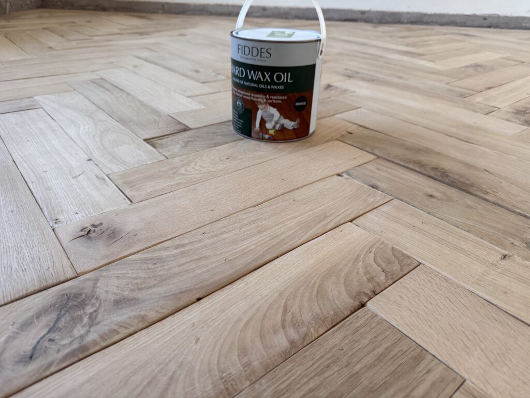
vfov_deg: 56.8
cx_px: 265
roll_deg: -2.1
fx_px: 367
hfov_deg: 71.6
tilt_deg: -30.2
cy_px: 199
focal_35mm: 24
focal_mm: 6.76
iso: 200
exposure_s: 1/115
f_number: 1.78
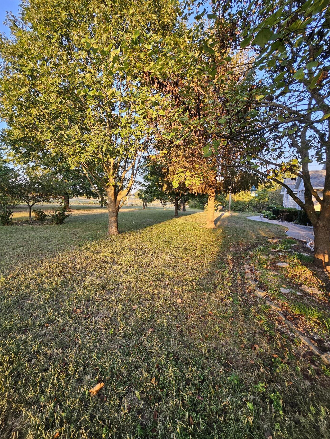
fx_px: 178
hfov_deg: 85.7
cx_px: 163
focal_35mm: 14
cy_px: 213
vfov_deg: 102.0
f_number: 2.2
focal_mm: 1.74
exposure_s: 1/60
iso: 32
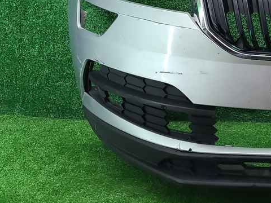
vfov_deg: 18.7
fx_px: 611
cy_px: 33
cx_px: 369
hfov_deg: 22.0
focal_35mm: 78
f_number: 1.8
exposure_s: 1/50
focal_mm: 5.4
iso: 134
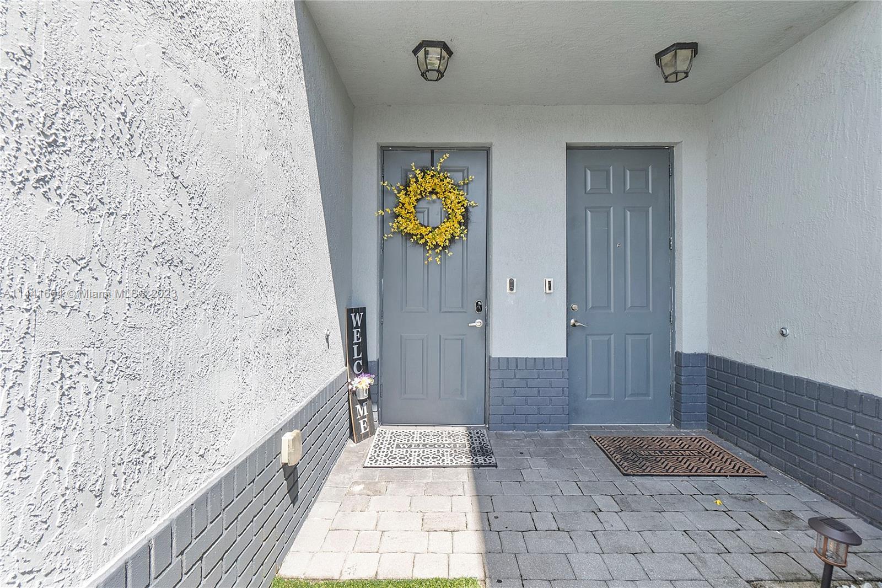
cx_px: 441
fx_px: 367
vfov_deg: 77.3
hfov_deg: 100.4
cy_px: 294
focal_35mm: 15
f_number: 9
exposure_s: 1/160
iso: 200
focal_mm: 10
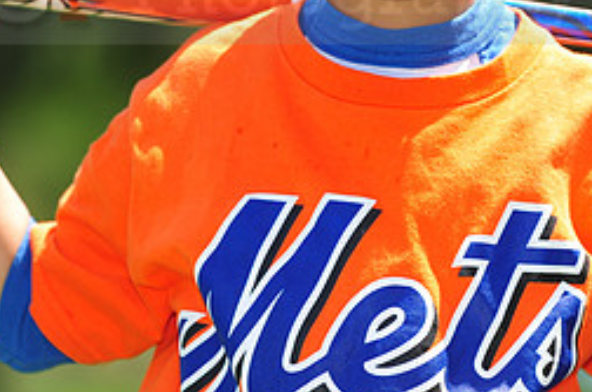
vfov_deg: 3.0
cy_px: -26
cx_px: 294
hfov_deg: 4.5
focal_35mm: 461
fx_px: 7566
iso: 200
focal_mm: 200
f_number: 4.5
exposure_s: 1/640
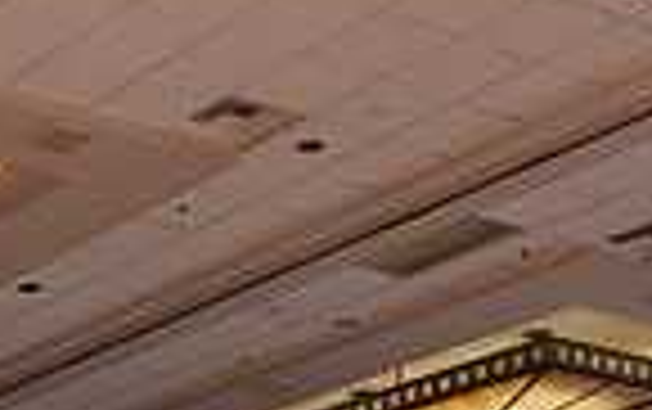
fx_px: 2242
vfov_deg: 9.4
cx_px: -119
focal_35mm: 126
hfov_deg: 15.9
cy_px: 960
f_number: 5
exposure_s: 1/250
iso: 1600
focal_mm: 31
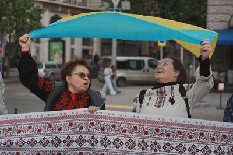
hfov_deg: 19.1
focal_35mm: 107
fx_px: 692
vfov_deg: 12.8
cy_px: 78
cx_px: 116
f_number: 5.6
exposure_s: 1/400
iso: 100
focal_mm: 107
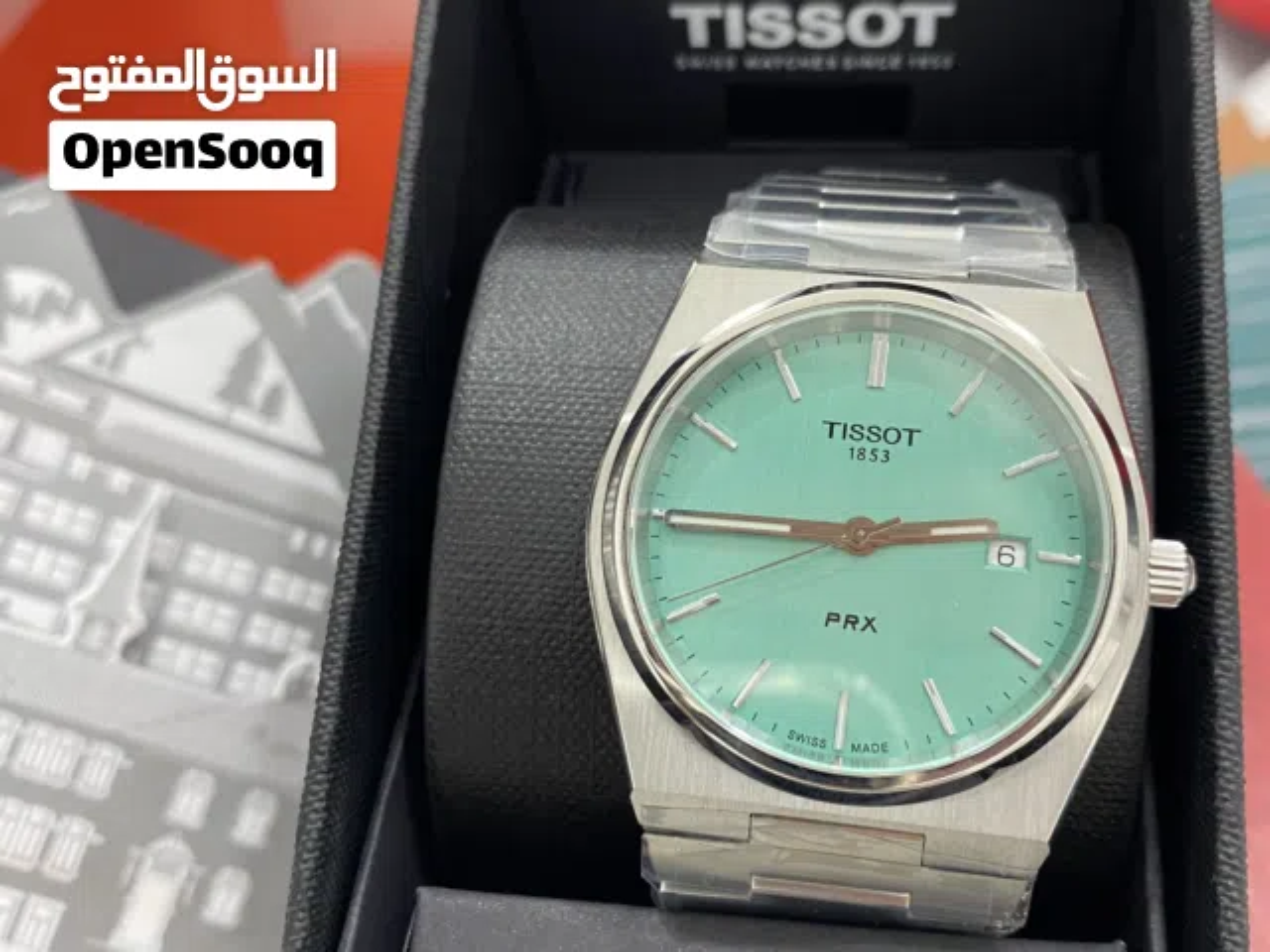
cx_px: 635
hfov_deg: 69.4
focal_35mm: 25
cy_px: 476
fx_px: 917
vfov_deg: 54.9
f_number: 1.8
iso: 250
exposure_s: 1/50
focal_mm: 4.25
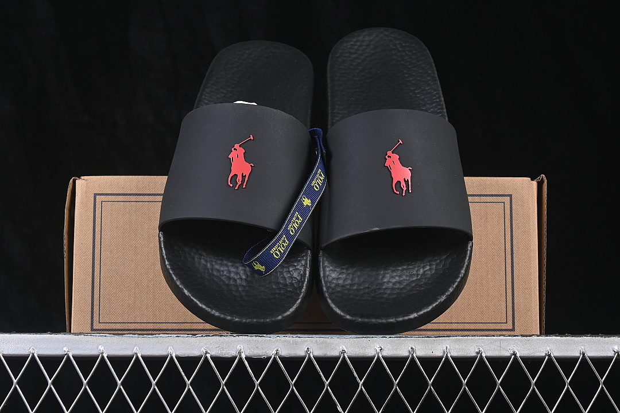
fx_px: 1292
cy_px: 206
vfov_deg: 18.2
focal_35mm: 75
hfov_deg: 27.0
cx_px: 310
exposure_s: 1/60
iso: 160
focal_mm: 50
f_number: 6.3
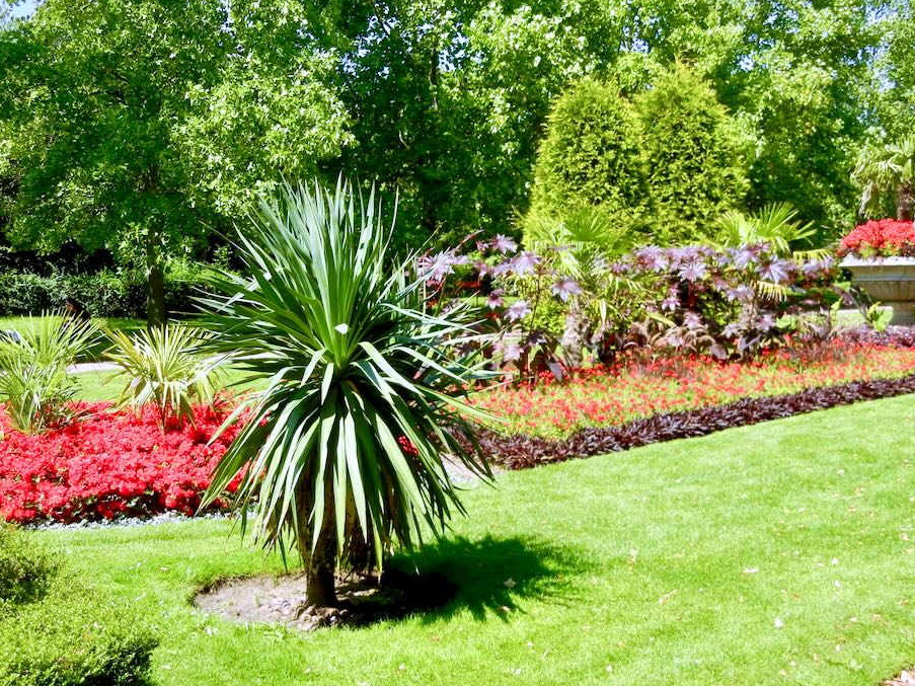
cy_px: 329
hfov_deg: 32.7
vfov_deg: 24.8
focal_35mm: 59
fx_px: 1559
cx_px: 487
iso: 160
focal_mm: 9.3
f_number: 3.9
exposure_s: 1/422
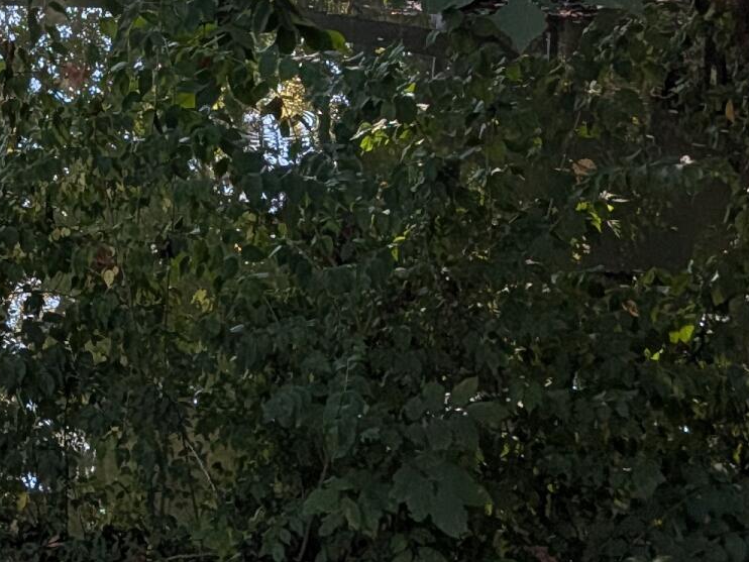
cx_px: -343
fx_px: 2100
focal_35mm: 97
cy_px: -304
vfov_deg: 14.2
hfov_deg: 18.2
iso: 29
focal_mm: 4.53
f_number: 1.7
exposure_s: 1/11765
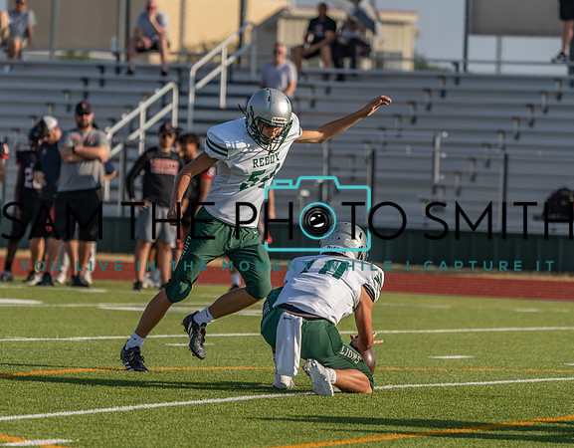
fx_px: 5739
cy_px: 241
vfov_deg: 4.5
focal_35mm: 341
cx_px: 290
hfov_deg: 5.7
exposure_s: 1/1250
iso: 160
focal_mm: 265
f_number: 5.6
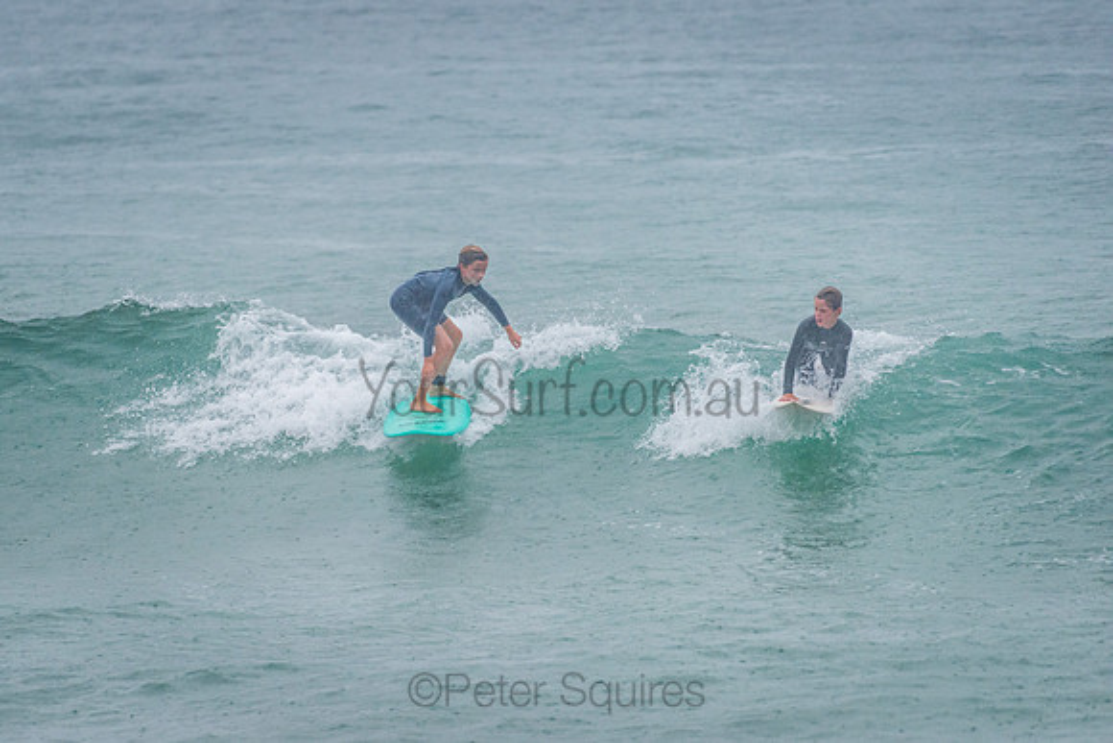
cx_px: 432
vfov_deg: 2.2
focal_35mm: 612
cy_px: 389
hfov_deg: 3.4
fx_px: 18926
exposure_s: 1/320
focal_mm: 500
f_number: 5.6
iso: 800
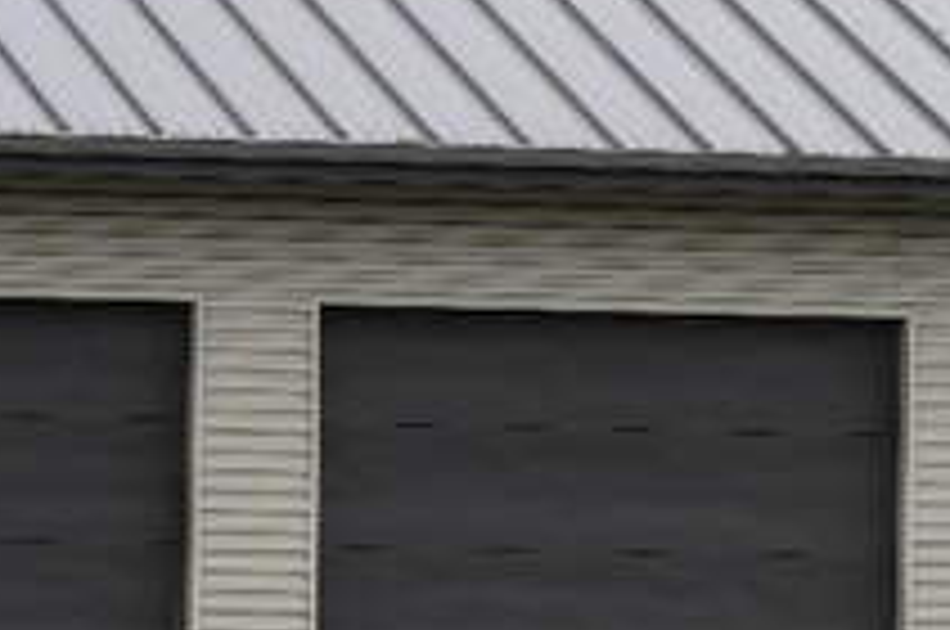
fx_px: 10513
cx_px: 936
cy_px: 724
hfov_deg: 5.2
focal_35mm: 399
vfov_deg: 3.4
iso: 100
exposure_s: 1/200
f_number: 5
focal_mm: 70
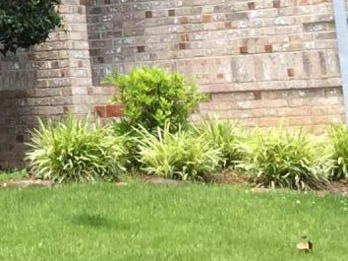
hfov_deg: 11.4
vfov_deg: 8.6
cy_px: -252
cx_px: -234
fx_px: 1648
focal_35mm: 164
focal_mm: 4.15
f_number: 2.2
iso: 32
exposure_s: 1/520
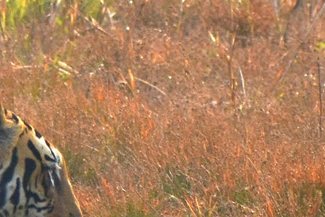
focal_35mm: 1635
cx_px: -239
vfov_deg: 0.8
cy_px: 266
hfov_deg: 1.3
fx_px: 14770
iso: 280
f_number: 6.3
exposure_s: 1/1000
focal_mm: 300
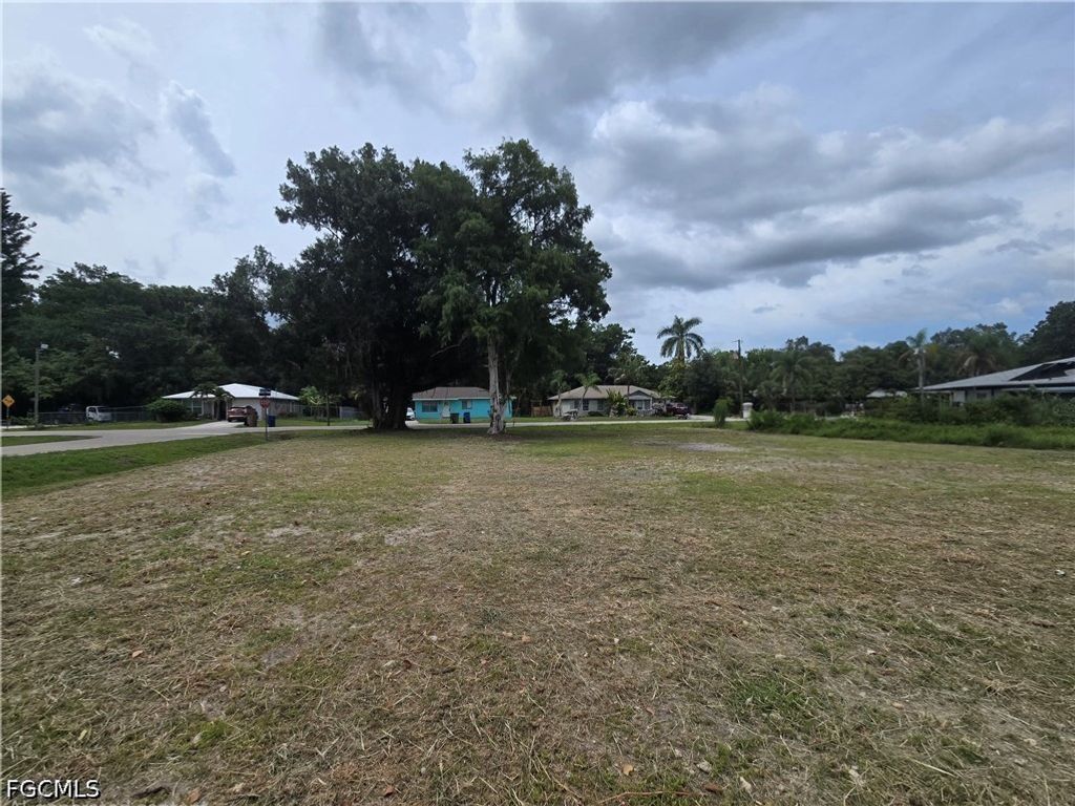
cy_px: 403
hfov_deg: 106.2
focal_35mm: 13
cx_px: 538
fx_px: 404
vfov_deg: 89.9
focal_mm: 2.2
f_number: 2.2
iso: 50
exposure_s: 1/5000
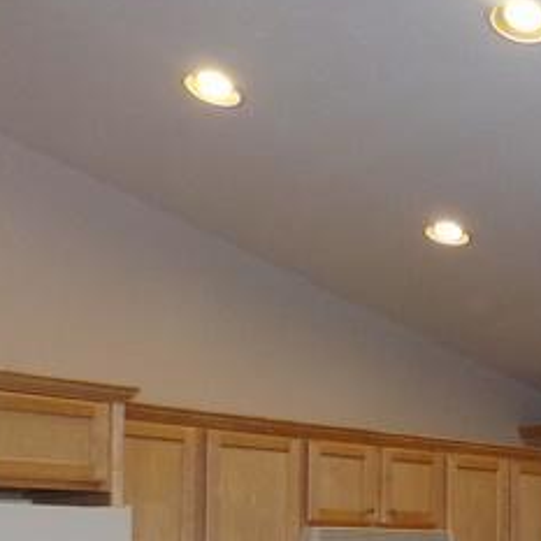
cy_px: 527
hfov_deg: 24.7
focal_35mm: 63
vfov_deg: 26.0
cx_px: 645
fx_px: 1114
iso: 200
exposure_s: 1/60
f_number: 3.2
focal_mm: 4.7
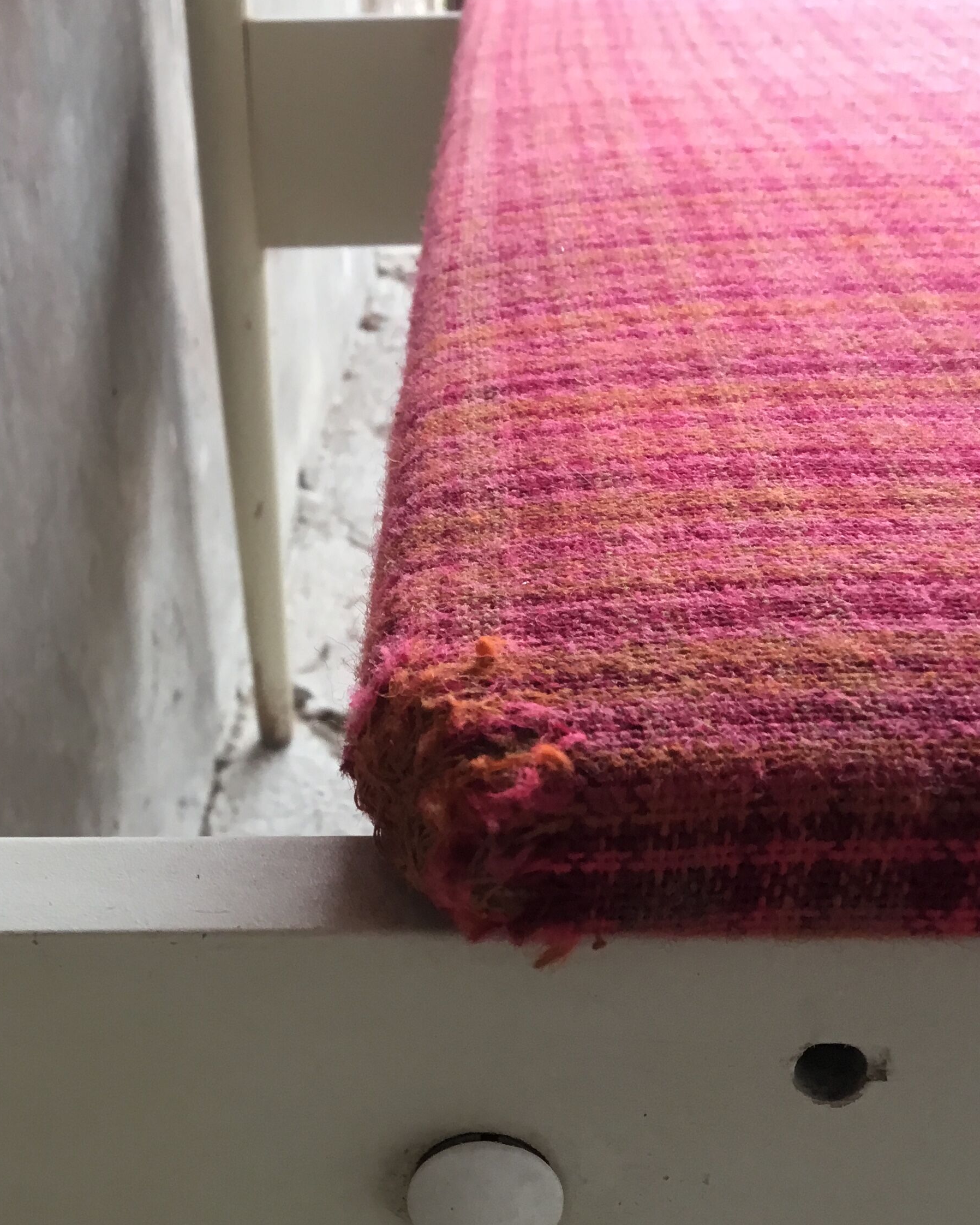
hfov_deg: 34.1
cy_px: 861
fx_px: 1595
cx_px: 479
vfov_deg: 41.2
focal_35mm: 44
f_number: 2.4
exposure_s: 1/33
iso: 80
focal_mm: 3.3
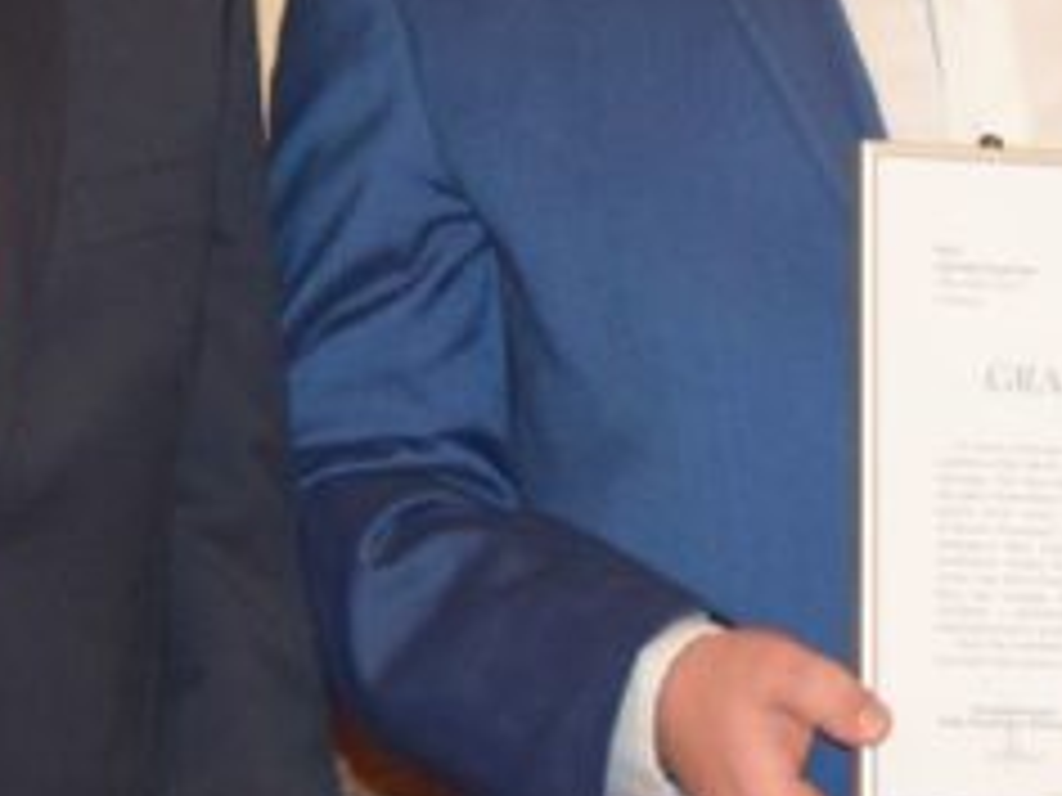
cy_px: 103
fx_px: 8345
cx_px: 1256
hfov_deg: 7.2
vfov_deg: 5.5
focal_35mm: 272
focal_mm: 58
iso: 3200
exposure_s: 1/60
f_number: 5
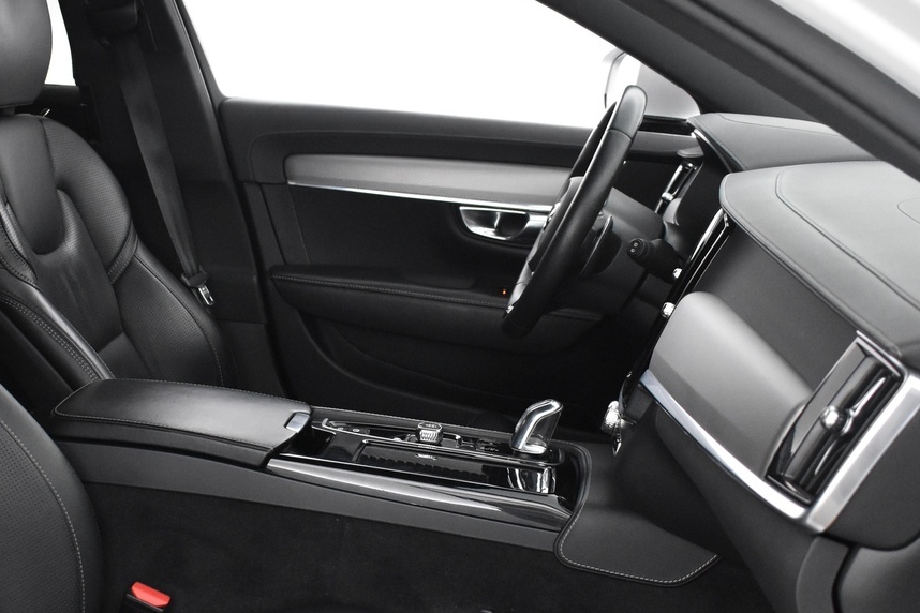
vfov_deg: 26.1
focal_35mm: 51
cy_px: 472
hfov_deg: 38.5
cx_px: 325
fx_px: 1303
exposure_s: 1/30
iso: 2500
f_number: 3.5
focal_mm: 18
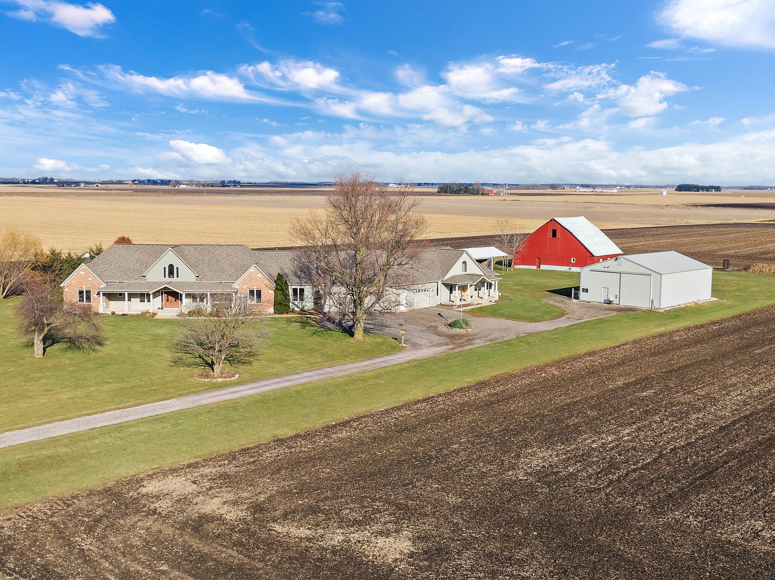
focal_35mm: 43
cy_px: 290
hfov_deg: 43.9
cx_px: 388
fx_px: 962
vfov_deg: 33.6
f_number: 3.6
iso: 100
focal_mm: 7.55
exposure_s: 1/1000
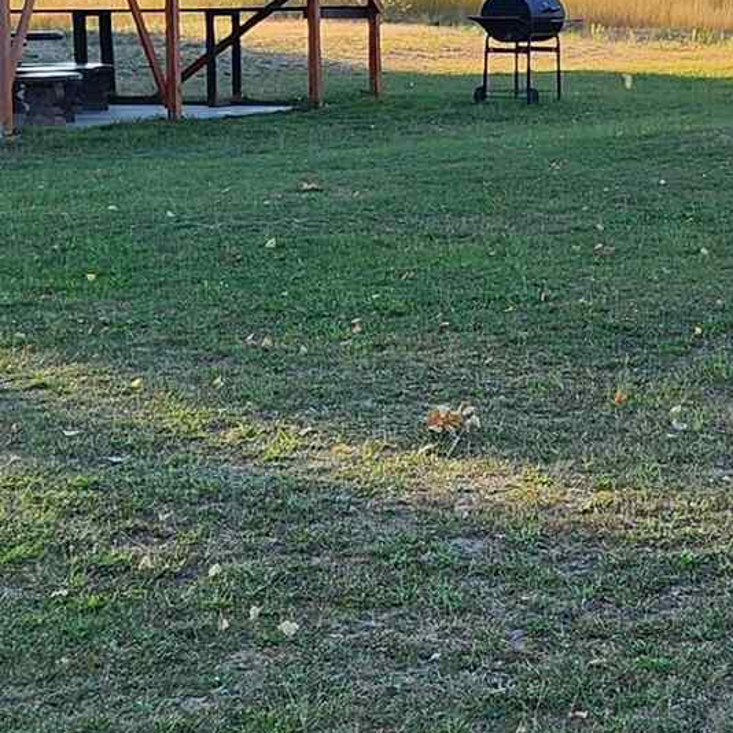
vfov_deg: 14.7
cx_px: 747
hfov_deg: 14.6
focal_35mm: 117
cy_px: 59
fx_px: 2803
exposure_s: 1/732
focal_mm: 5.4
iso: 20
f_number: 1.8
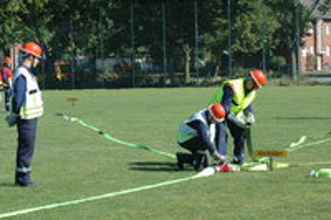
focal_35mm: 138
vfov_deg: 9.9
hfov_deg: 14.9
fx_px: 1268
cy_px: 134
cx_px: 169
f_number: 10
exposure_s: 1/400
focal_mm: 46
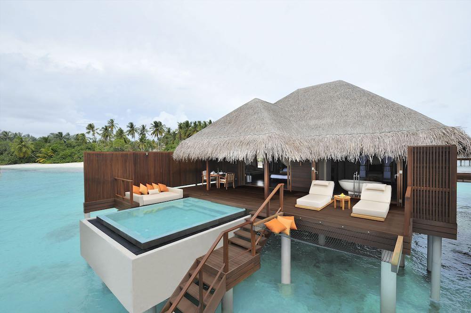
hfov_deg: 96.8
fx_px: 209
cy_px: 156
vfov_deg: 73.6
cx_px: 236
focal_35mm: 16
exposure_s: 1/320
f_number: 10
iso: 200
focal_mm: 16
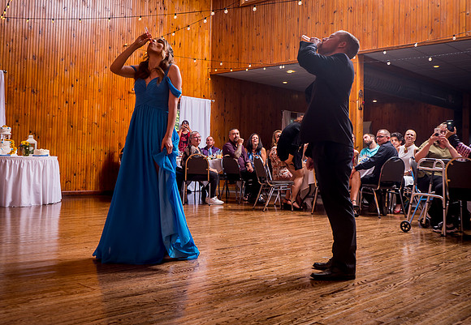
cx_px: 231
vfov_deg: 35.4
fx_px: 509
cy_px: 144
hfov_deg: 49.6
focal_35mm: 38
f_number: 5
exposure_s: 1/125
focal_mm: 28
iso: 200
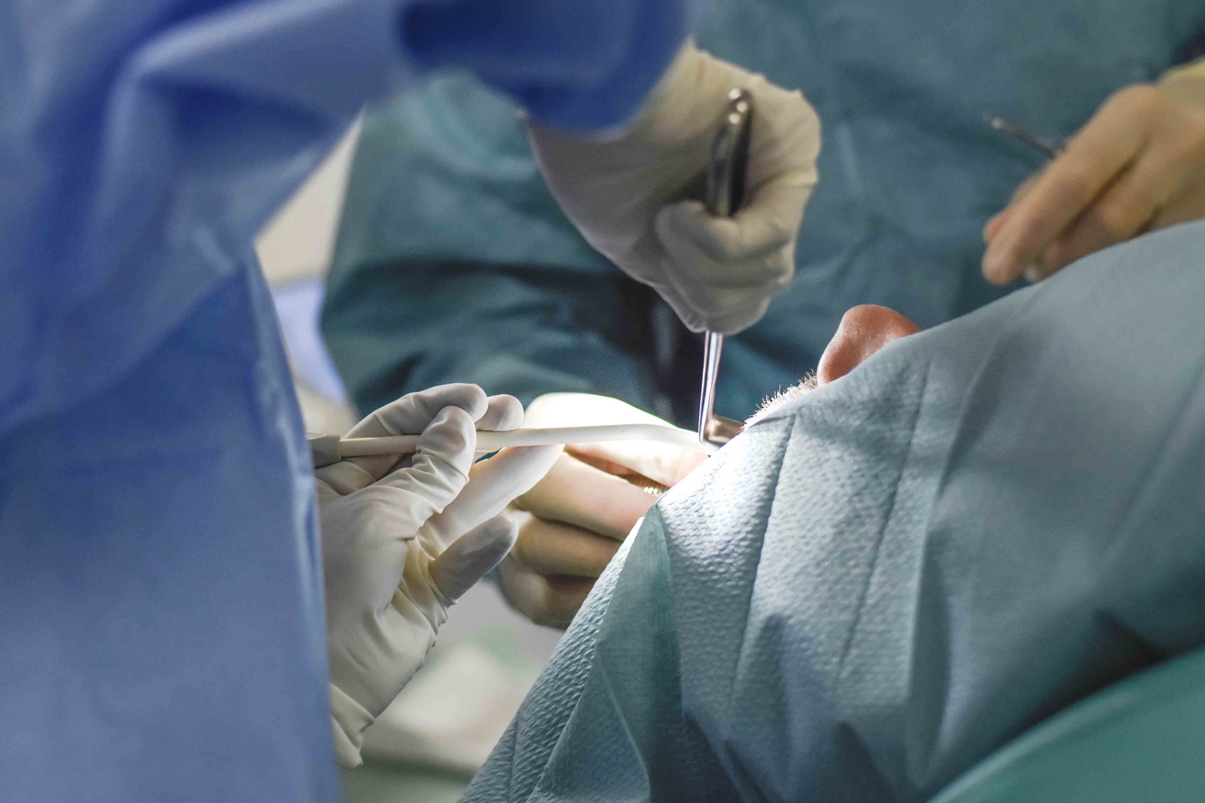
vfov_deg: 15.7
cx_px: 539
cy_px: 376
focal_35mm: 87
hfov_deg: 23.4
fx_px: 2912
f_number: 2.5
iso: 800
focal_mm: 50
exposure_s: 1/1250
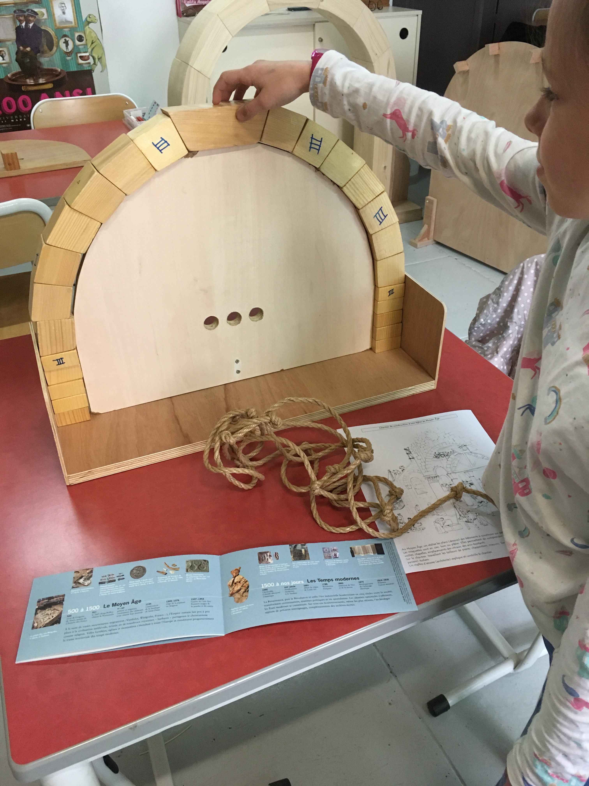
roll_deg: +0.7
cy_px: 393
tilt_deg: -34.7
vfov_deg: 61.7
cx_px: 294
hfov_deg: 48.2
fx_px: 658
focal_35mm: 29
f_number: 2.2
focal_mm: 4.15
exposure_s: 1/33
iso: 160
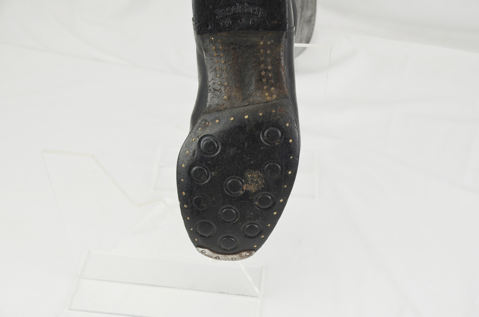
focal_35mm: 48
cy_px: 158
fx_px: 637
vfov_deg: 28.0
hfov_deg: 41.2
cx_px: 240
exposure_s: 1/125
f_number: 5.6
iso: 280
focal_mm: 32
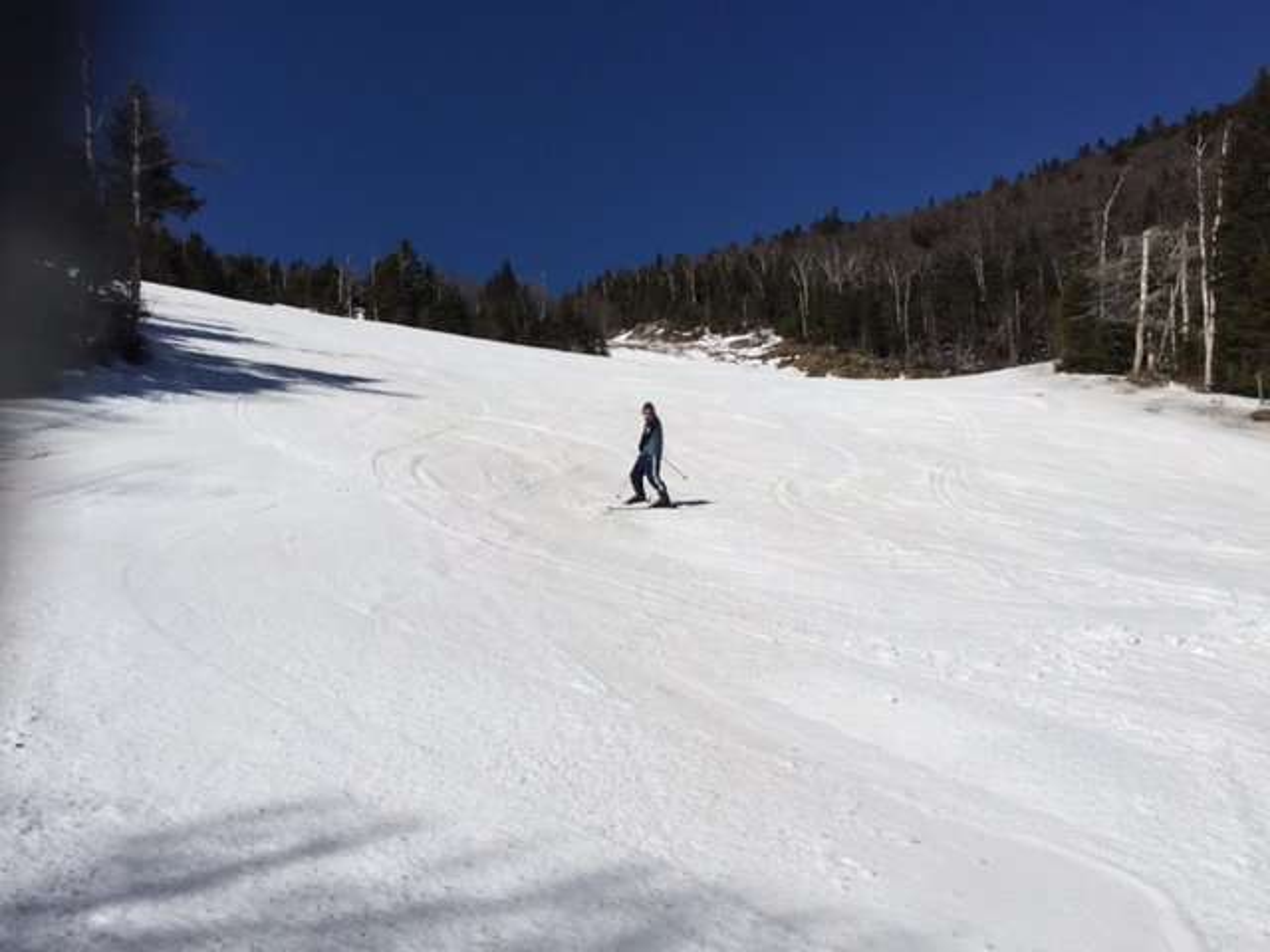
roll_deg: +4.0
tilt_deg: +11.9
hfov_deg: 61.7
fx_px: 1064
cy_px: 476
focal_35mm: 29
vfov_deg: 48.2
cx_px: 635
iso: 32
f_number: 2.2
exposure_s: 1/6623
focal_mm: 4.15
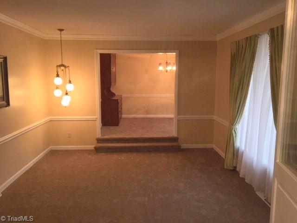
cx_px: 148
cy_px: 112
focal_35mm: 29
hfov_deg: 61.7
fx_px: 249
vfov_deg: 48.2
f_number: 2.2
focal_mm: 4.15
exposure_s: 1/30
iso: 40
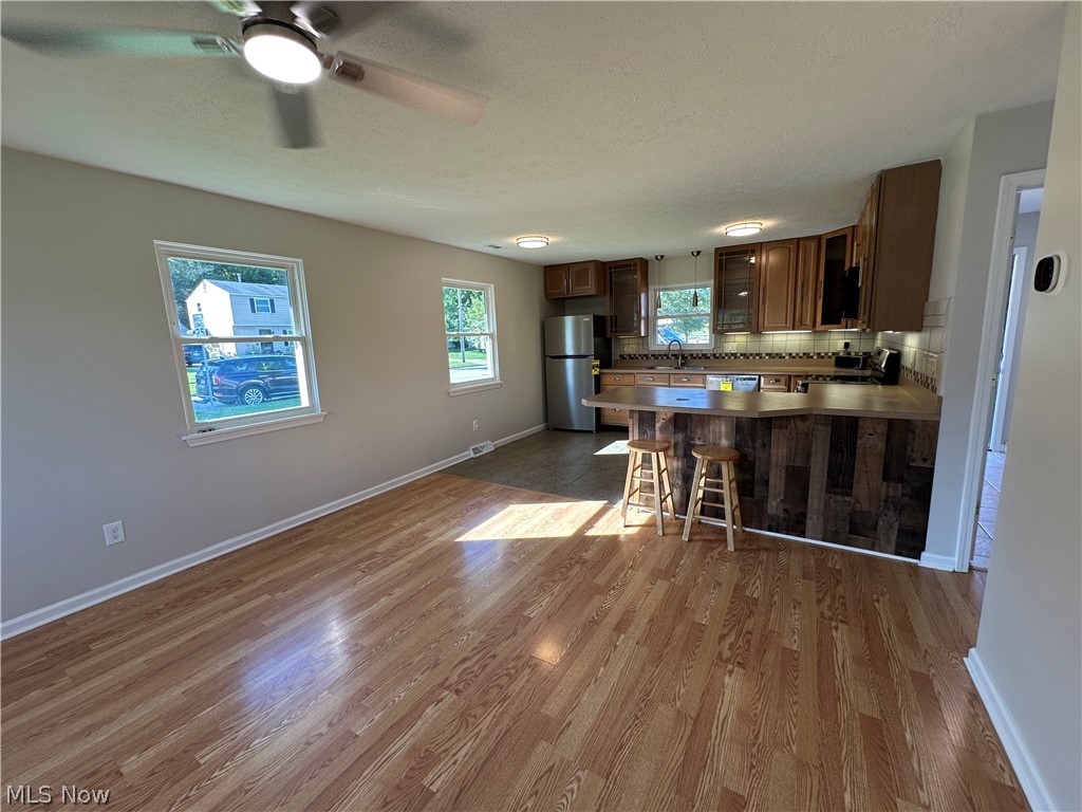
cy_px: 406
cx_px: 541
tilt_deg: -9.6
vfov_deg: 85.7
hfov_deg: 102.1
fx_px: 438
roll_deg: +2.3
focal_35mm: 14
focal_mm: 2.22
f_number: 2.2
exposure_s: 1/120
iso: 80
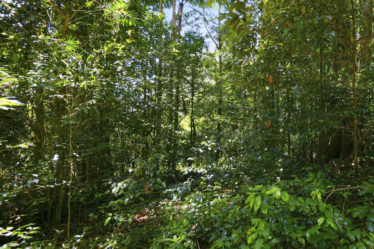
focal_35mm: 21
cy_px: 112
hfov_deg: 76.1
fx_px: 218
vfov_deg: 59.3
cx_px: 274
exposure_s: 1/125
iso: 320
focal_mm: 14
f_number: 4
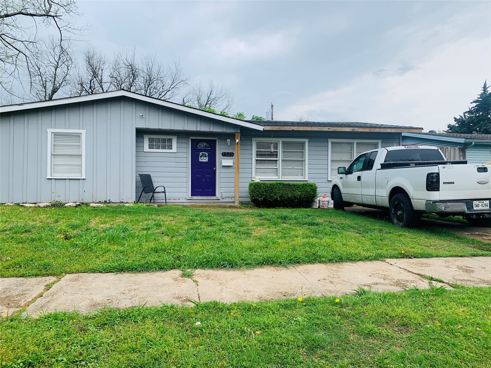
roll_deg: -0.3
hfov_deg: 67.3
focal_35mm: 26
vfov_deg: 53.1
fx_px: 369
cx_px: 246
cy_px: 184
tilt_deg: +0.5
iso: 25
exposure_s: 1/1536
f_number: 1.8
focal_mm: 4.25
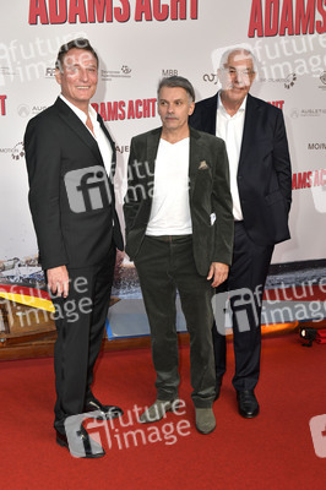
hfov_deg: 28.0
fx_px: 653
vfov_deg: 41.1
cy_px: 245
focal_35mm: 48
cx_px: 163
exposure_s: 1/160
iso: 1600
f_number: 7.1
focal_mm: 48
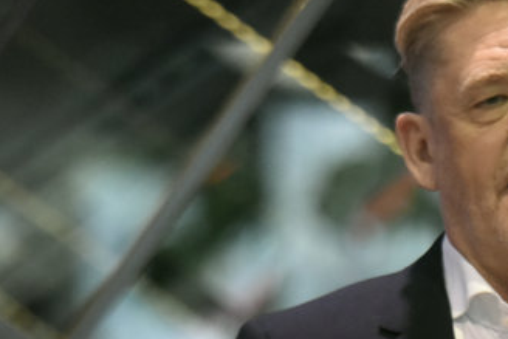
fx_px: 13933
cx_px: 510
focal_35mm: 987
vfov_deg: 1.4
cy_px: 351
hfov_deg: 2.1
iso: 6400
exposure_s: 1/400
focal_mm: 330
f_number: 5.6
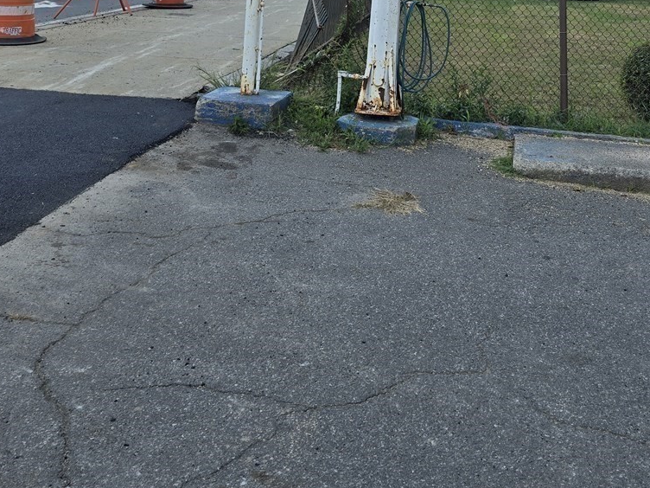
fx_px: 883
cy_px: -82
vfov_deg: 27.5
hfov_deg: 40.0
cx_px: 432
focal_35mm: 47
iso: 12
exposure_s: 1/434
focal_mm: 6.3
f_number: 1.7
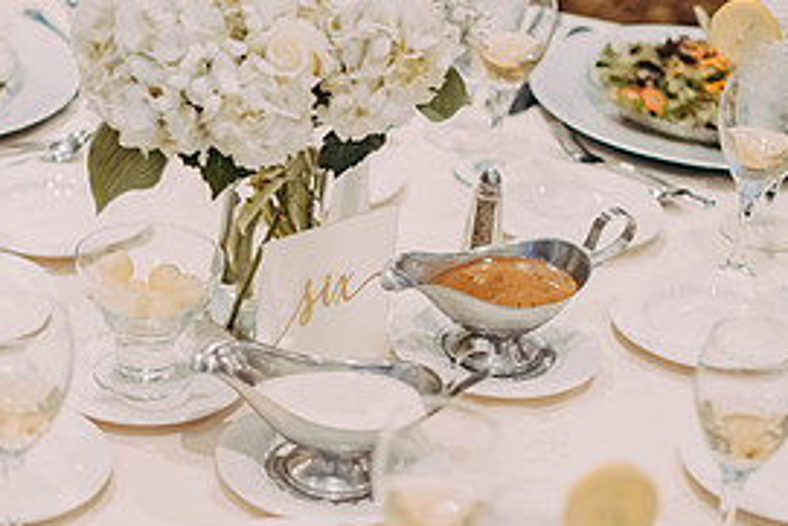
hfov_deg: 19.1
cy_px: 423
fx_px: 2343
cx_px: 320
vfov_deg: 12.8
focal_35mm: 107
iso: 640
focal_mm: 50
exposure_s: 1/160
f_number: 1.4
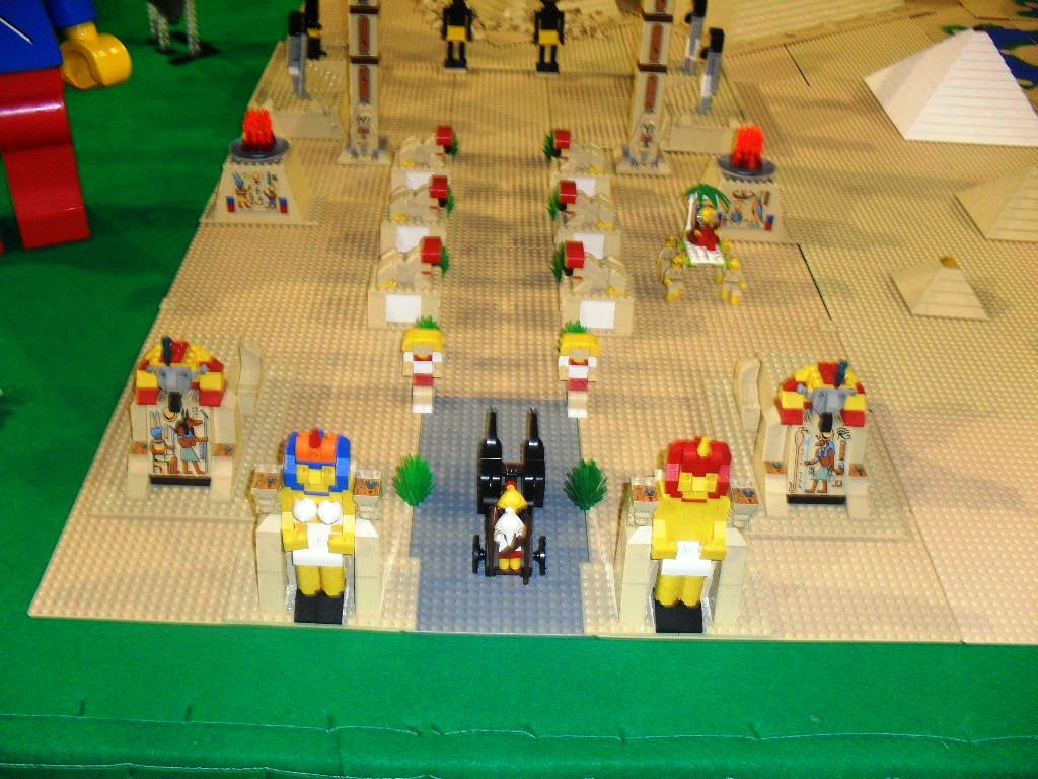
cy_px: 390
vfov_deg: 40.7
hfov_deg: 52.6
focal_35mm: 35
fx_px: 1050
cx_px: 519
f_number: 3.2
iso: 200
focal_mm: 6.3
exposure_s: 1/45
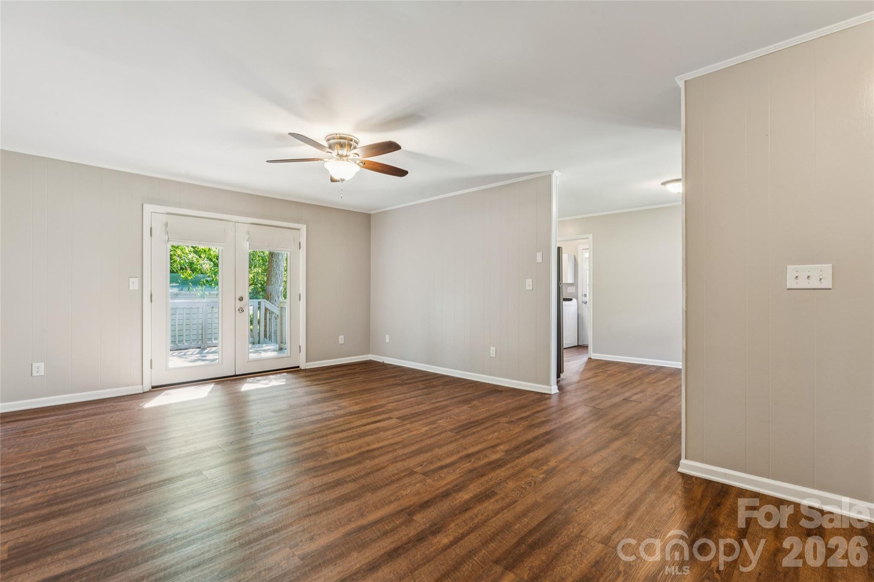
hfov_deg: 95.0
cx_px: 437
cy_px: 291
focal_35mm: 16
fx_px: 401
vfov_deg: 72.0
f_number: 13
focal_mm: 16.5
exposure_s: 1.6
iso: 100
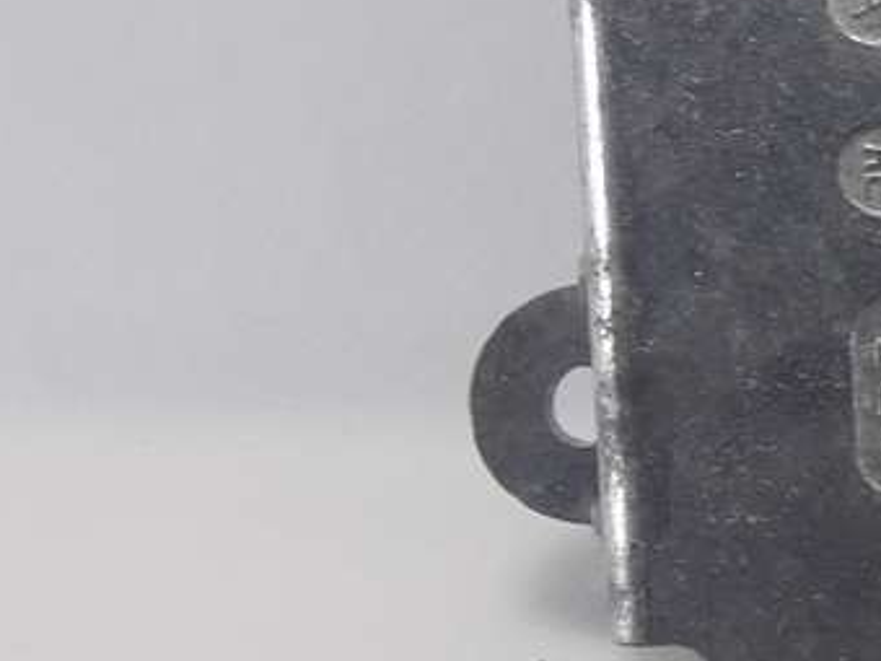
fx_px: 2596
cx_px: 1469
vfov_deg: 14.5
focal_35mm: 102
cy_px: 249
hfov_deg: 16.7
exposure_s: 1/50
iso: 40
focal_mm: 3.7
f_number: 1.9
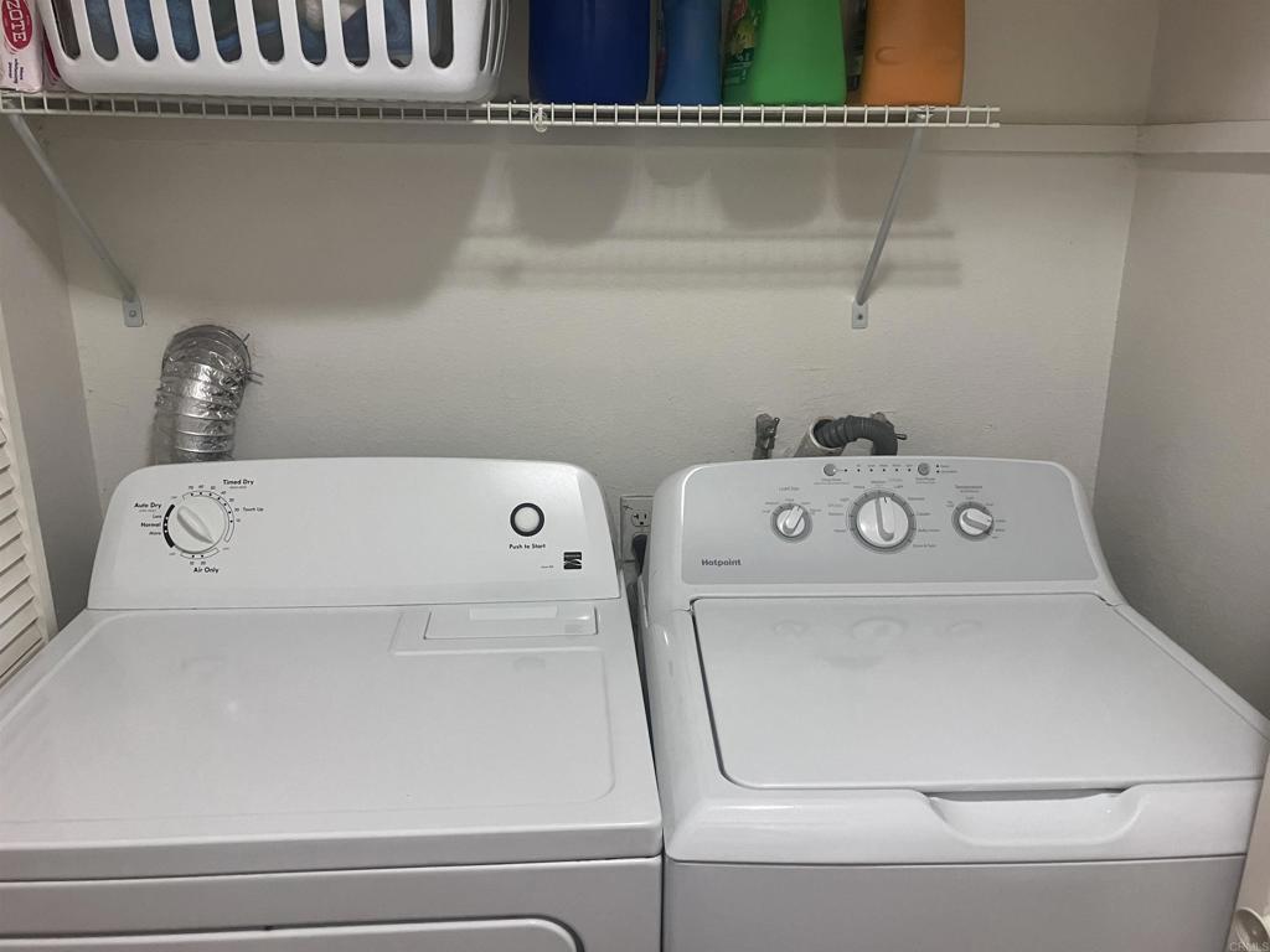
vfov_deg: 49.7
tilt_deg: -15.9
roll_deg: +0.3
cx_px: 635
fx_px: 1027
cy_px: 476
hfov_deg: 63.4
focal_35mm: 28
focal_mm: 3.99
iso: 160
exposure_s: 1/60
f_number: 1.8
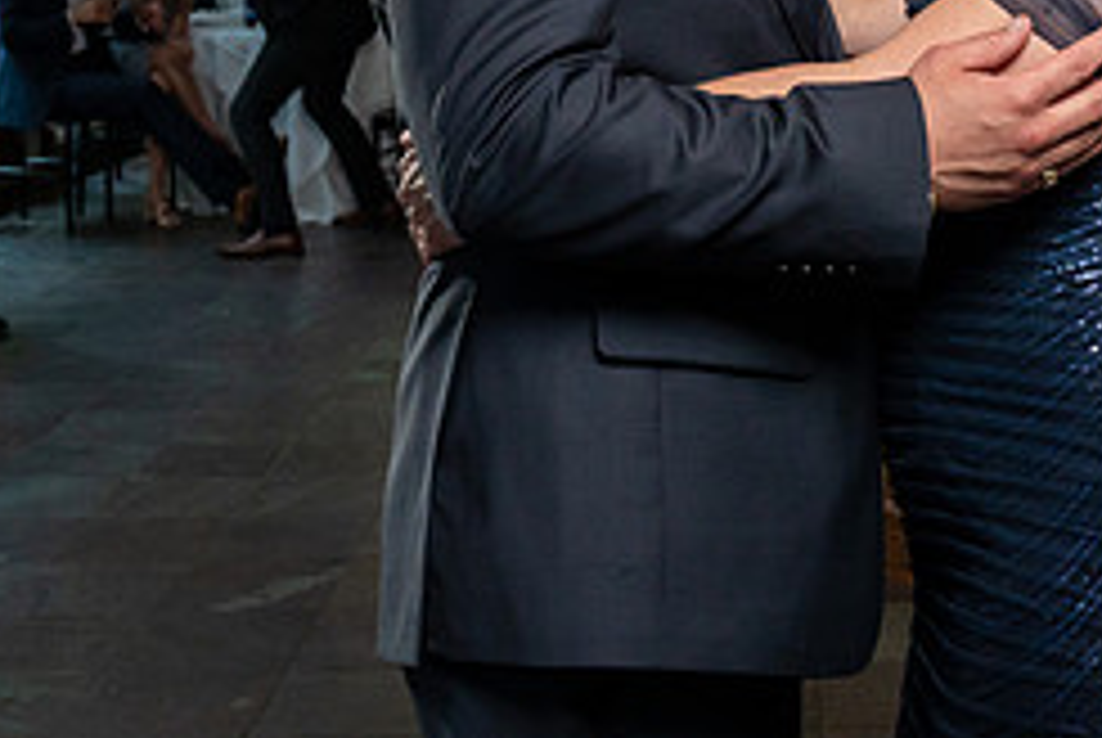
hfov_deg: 27.7
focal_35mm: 71
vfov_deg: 18.8
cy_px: 20
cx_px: 922
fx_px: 2176
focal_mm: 30
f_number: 5.6
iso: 2000
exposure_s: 1/200
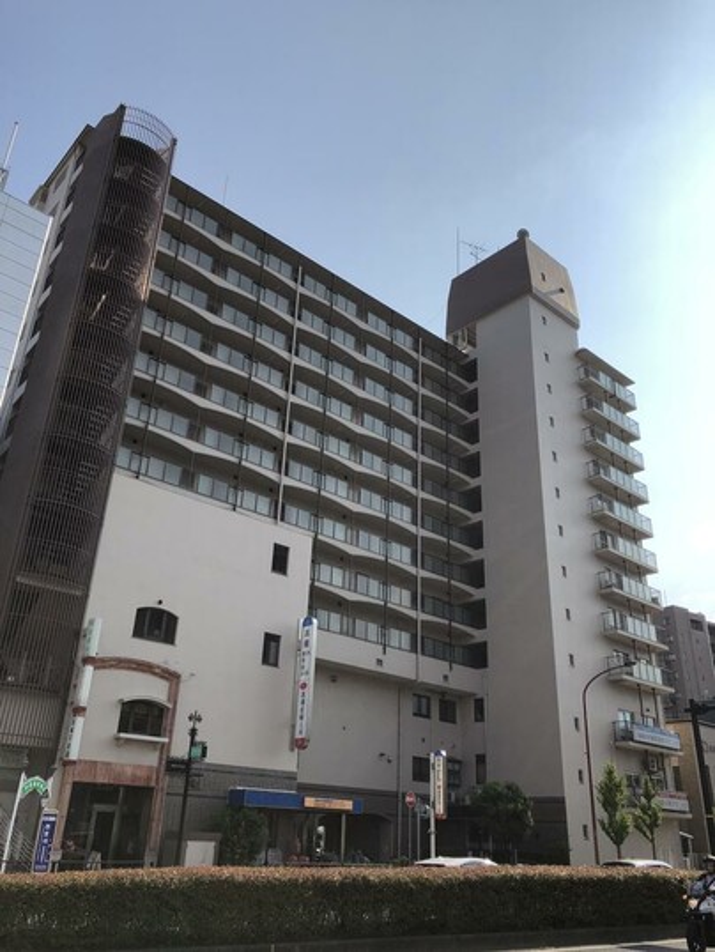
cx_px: 358
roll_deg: -2.8
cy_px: 476
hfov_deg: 49.8
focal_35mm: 28
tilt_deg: +25.3
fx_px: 771
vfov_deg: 63.4
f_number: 1.8
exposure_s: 1/2857
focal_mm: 3.99
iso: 20
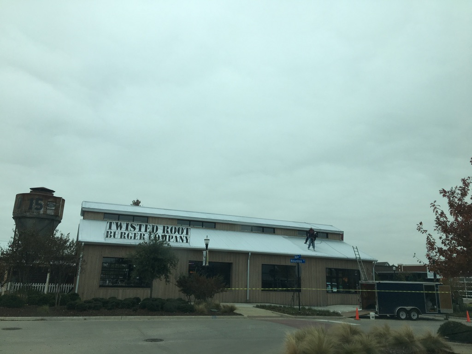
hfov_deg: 61.7
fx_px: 395
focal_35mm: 29
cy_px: 177
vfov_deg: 48.2
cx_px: 236
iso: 25
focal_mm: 4.15
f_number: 2.2
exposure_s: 1/1261
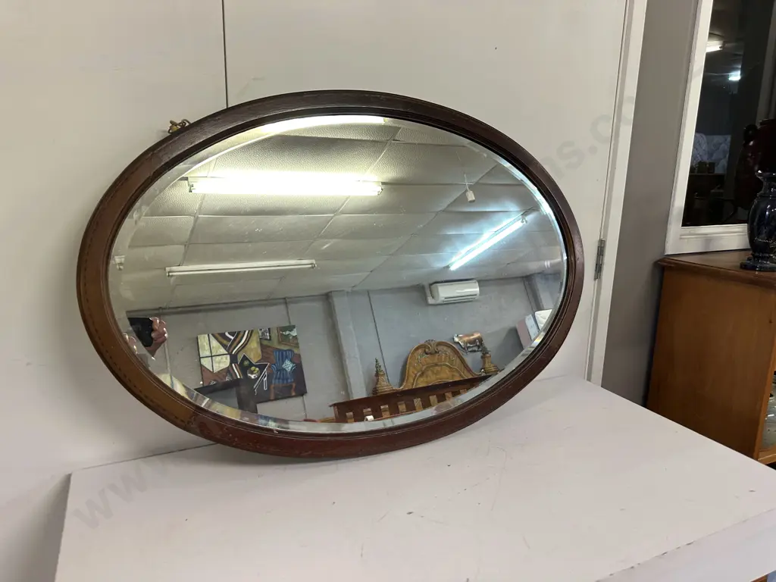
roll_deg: -1.0
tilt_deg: -13.6
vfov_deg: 56.8
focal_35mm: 24
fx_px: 538
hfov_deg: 71.6
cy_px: 291
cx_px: 388
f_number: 1.78
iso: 160
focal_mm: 6.86
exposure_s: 1/100
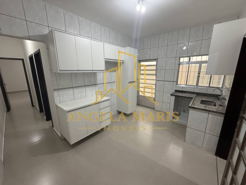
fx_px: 99
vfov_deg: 85.7
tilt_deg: -12.1
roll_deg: +0.7
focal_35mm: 14
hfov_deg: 102.1
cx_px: 123
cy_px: 92
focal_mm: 2.22
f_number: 2.2
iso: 250
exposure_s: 1/120
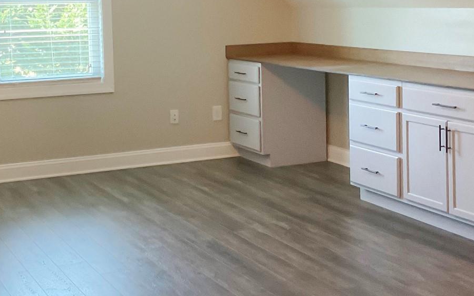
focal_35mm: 70
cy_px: 70
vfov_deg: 18.5
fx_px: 904
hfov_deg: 29.4
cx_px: 257
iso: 200
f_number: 1.8
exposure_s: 1/60
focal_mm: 3
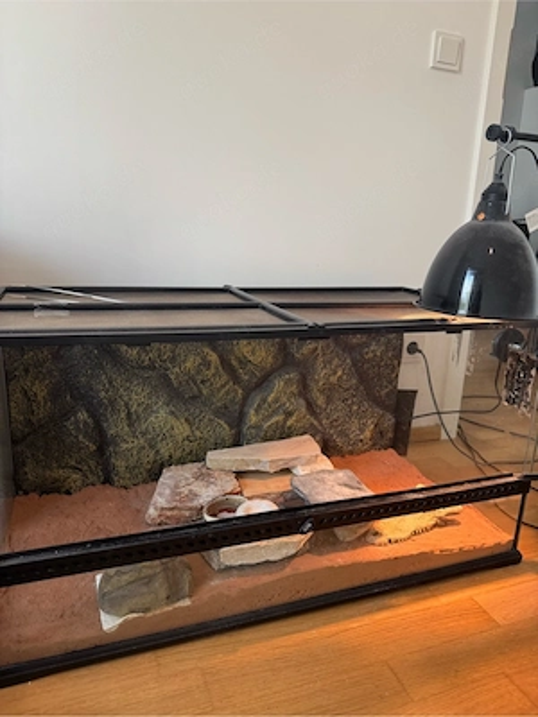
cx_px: 269
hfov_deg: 56.8
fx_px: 497
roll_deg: -2.4
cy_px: 358
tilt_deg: -14.1
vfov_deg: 71.6
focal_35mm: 24
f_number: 1.78
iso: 200
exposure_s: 1/100
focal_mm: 6.76
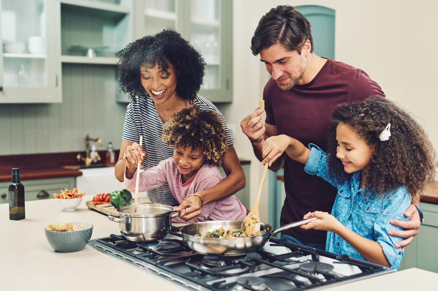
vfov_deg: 27.0
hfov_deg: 39.6
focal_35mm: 50
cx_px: 219
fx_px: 608
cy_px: 146
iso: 800
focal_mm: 50
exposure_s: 1/200
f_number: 2.5
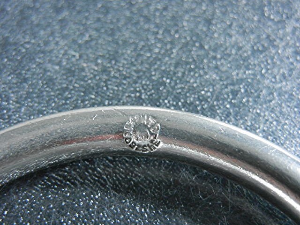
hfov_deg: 42.1
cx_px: 150
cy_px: 112
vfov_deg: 32.2
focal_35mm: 45
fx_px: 390
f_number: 3.8
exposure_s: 1/6.4
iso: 200
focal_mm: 8.1
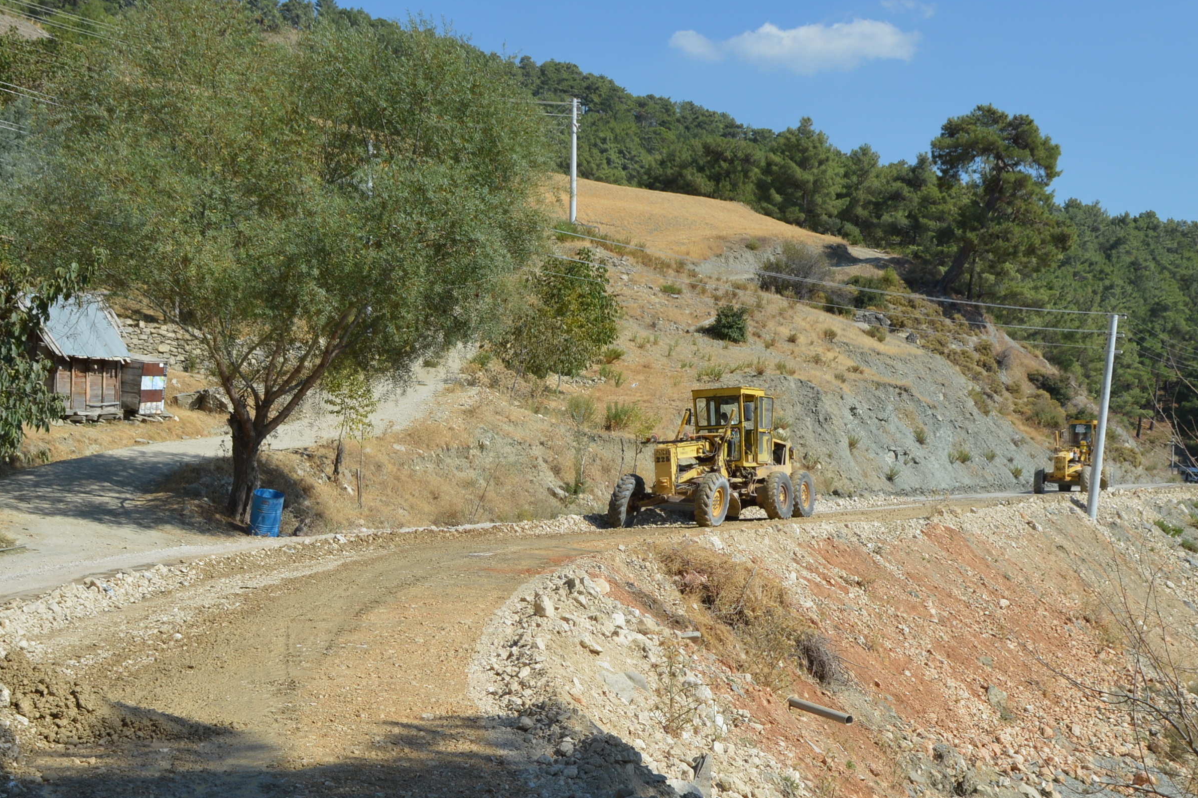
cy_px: 573
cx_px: 641
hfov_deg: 38.9
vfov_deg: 26.2
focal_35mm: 51
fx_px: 1697
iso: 100
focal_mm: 18
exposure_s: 1/250
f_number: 8
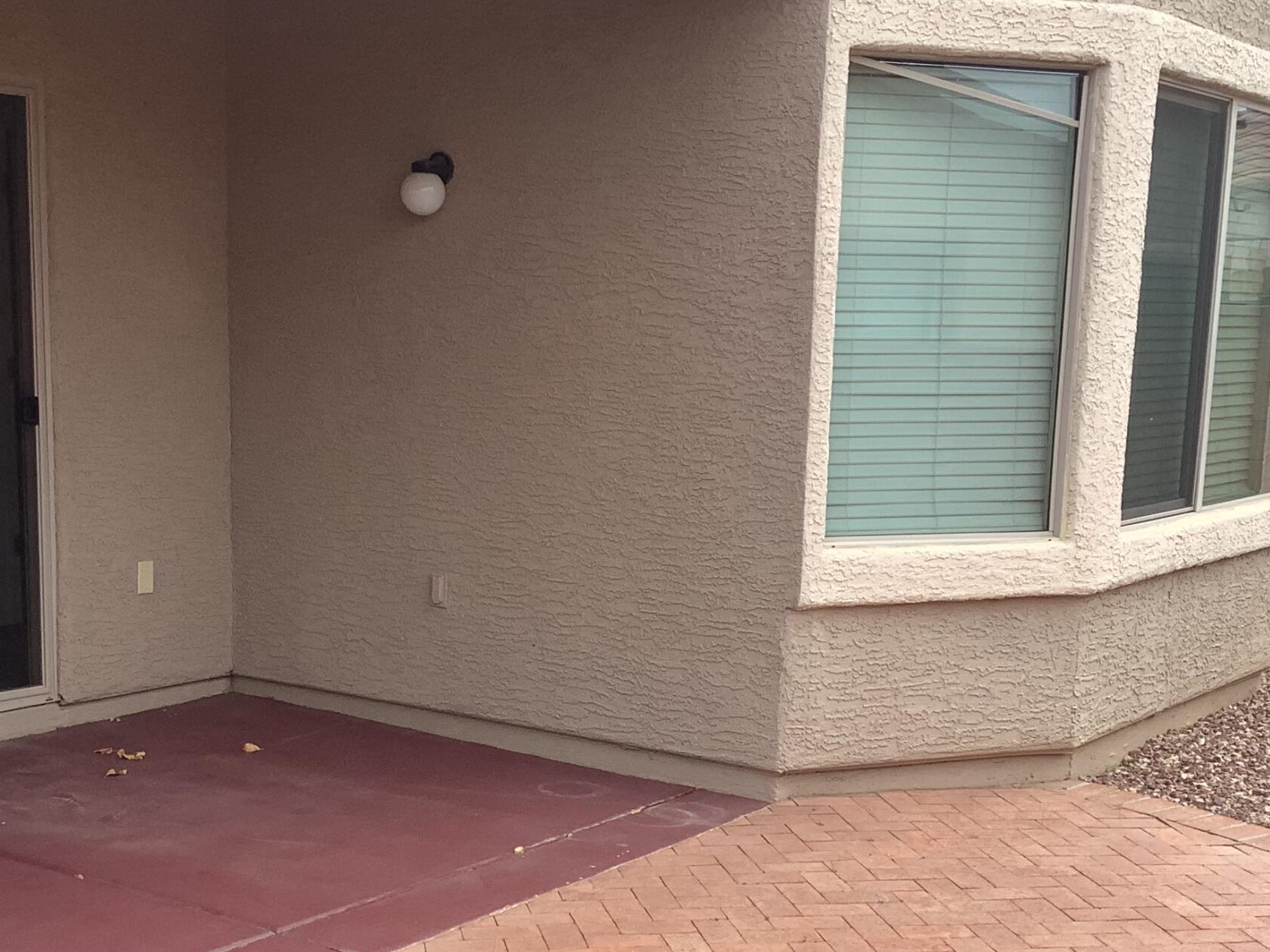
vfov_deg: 26.3
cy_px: 678
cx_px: 581
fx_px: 2018
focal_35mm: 55
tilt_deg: -11.1
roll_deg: -1.3
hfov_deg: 34.9
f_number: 2.4
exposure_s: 1/445
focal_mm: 3.3
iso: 25
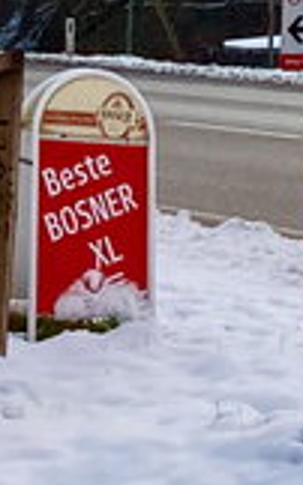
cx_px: 561
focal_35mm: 188
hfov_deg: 6.8
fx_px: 2488
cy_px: -365
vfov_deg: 10.5
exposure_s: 1/50
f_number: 1.8
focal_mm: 3.99
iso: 50
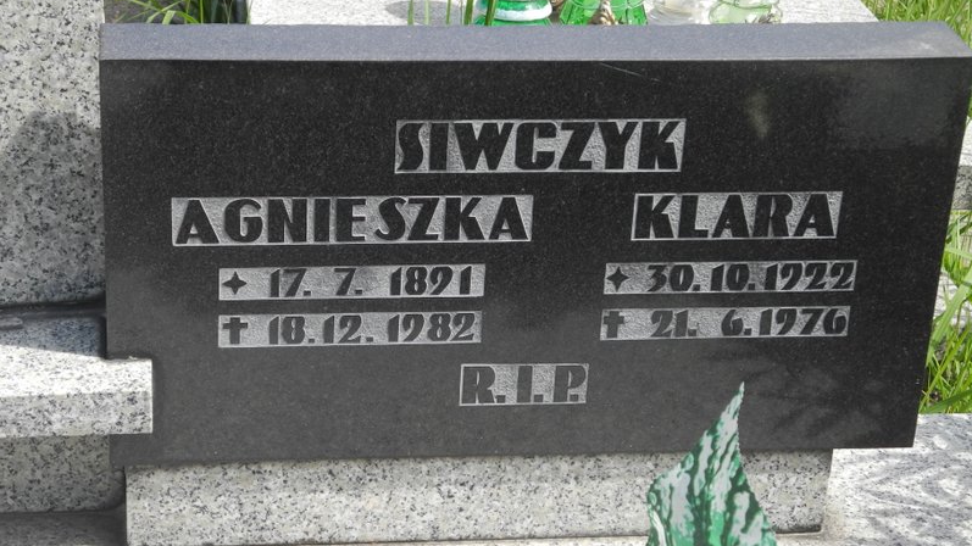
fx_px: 2397
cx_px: 485
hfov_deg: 22.9
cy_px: 268
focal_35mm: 93
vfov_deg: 13.0
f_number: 4
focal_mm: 18.1
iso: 100
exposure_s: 1/500
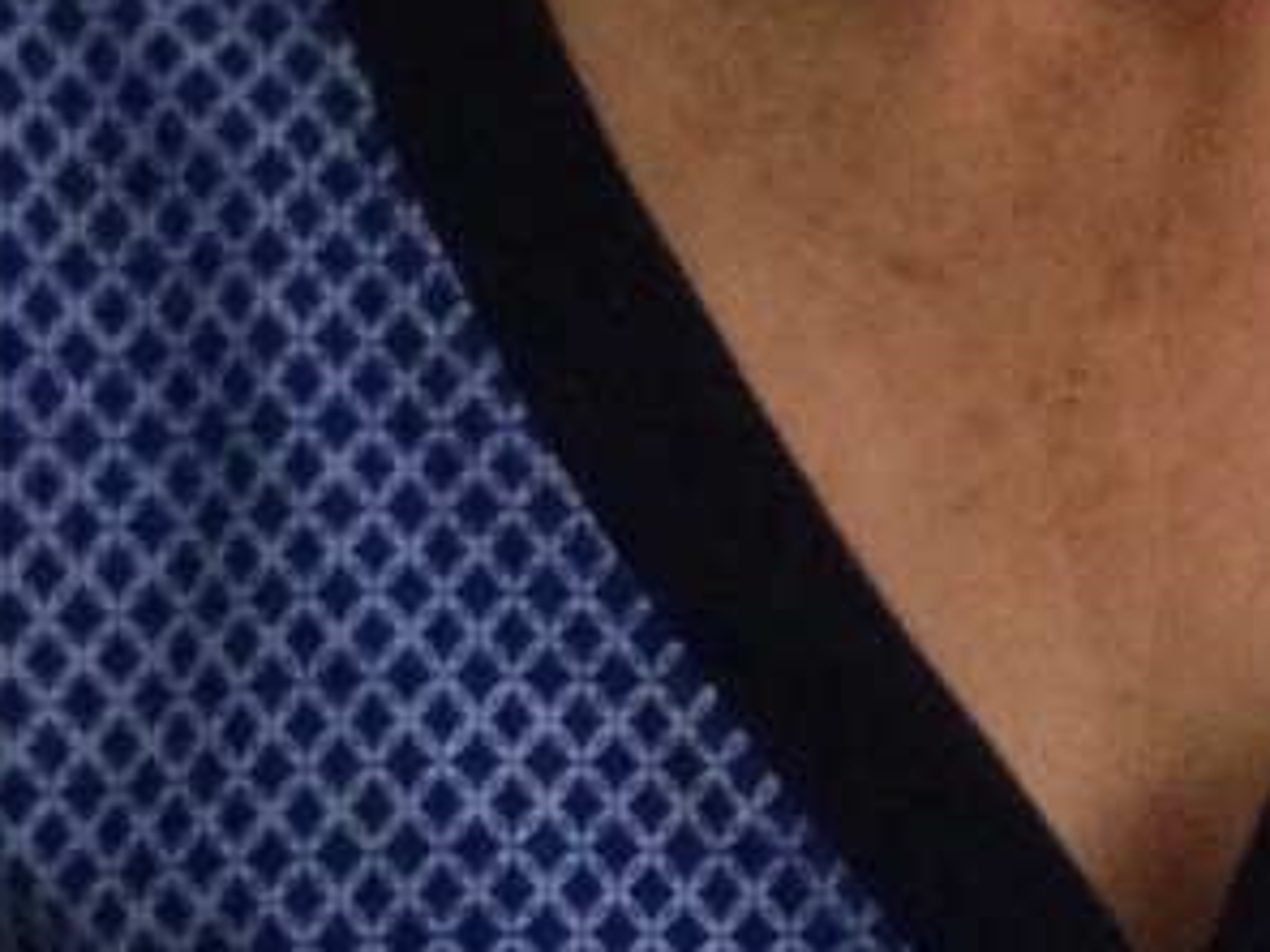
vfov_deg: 8.2
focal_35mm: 182
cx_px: 2694
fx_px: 6677
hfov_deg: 9.9
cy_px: 317
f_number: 2.4
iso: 400
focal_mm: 4.12
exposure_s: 1/15
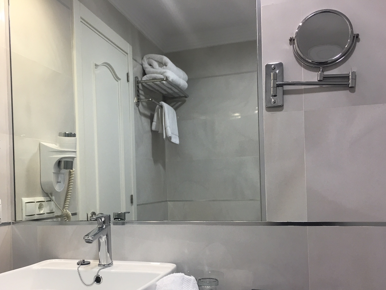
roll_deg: +1.3
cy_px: 187
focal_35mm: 38
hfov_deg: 48.5
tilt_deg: +3.0
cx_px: 143
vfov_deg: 37.4
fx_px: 424
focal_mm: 4.15
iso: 32
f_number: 2.2
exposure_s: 1/33
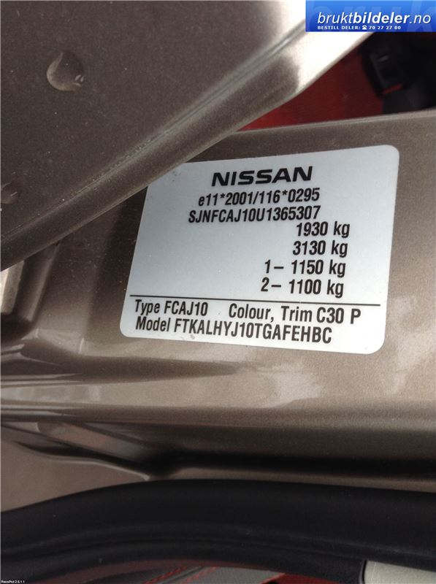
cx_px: 218
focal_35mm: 33
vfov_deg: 55.4
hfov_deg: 42.8
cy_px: 292
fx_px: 556
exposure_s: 1/24
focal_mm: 3.3
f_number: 2.4
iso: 25
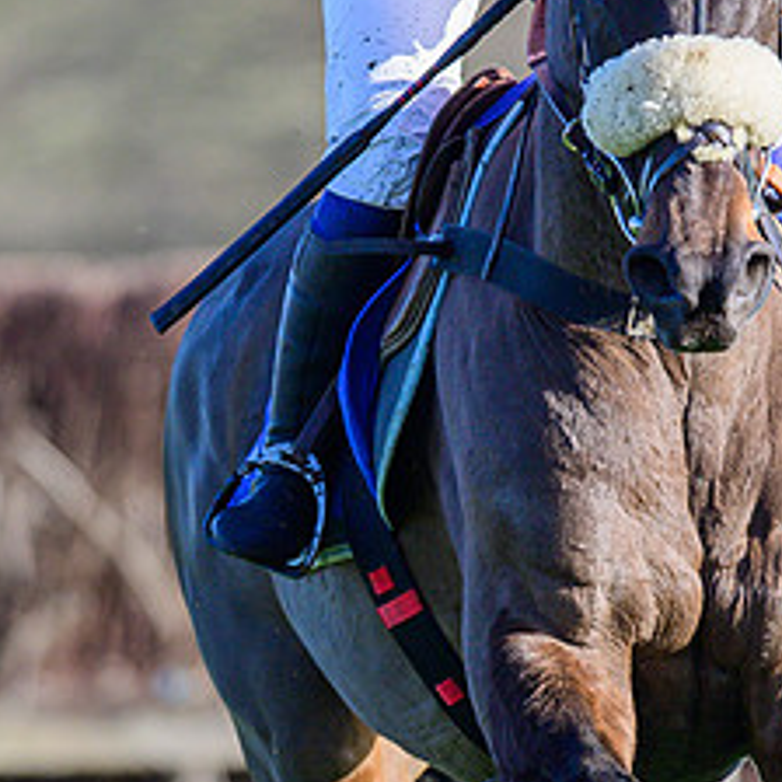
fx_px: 35577
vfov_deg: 1.3
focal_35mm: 1392
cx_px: 497
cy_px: -67
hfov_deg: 1.3
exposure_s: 1/2000
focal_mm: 400
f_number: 5
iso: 400
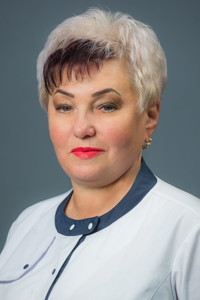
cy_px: 150
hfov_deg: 7.4
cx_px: 100
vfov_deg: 11.1
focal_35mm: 185
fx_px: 1540
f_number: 5.6
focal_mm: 185
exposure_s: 1/60
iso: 400
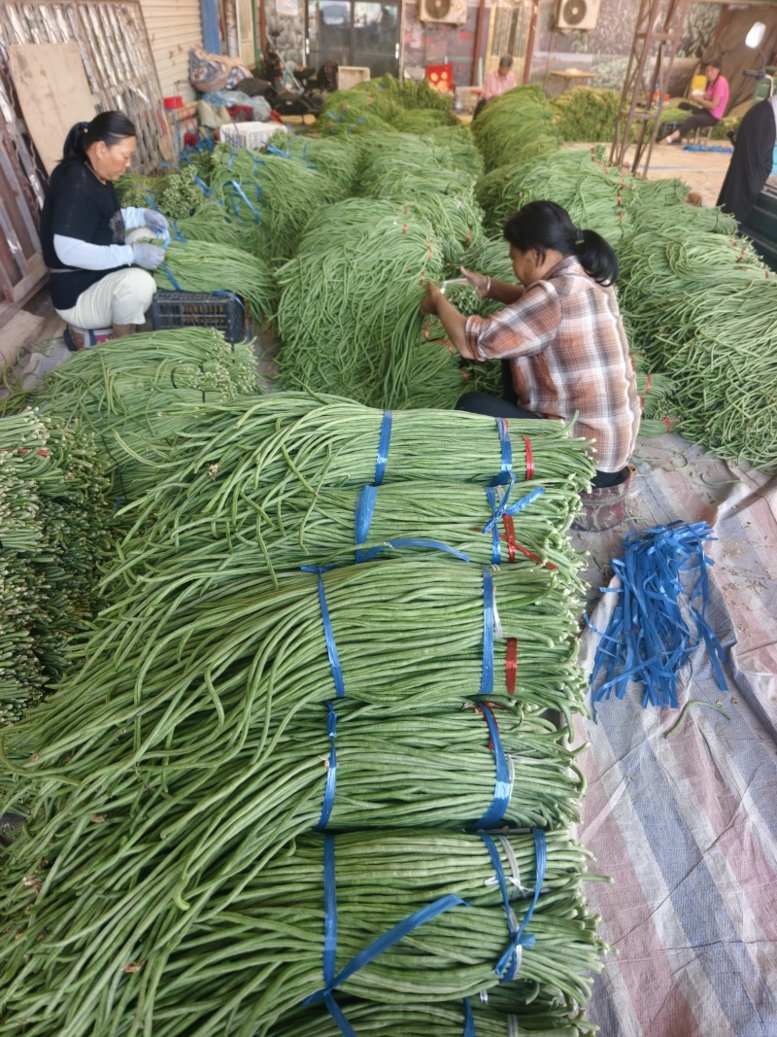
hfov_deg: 58.9
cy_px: 518
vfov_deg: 73.9
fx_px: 688
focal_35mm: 23
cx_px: 388
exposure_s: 1/100
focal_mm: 8.67
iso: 60
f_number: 1.75
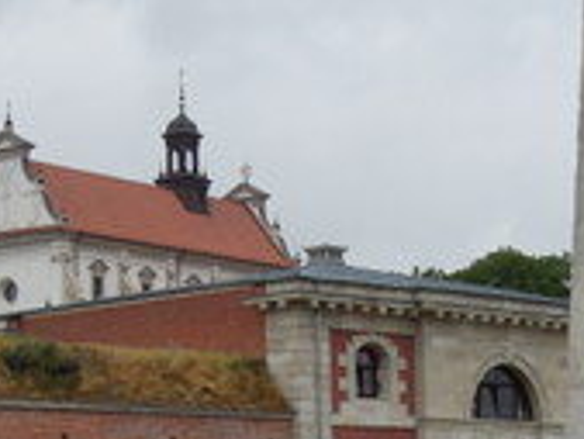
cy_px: 508
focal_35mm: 128
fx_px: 2161
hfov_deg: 15.4
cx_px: 256
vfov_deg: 11.4
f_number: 3.5
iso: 160
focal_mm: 8.1
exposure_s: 1/1250
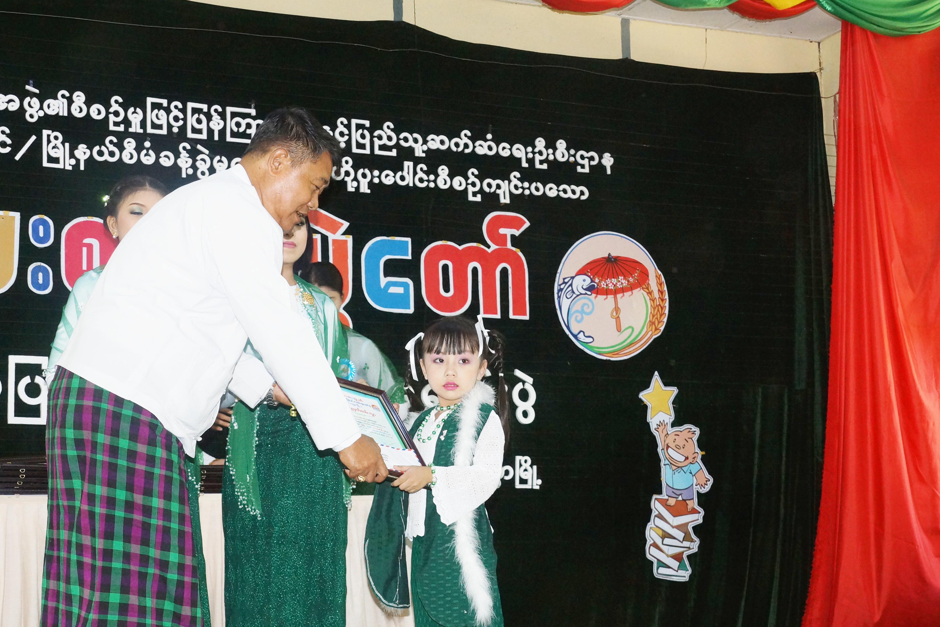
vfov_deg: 23.7
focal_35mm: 57
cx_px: 404
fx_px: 1488
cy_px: 393
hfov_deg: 35.0
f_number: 5.6
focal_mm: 26
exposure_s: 1/60
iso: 800
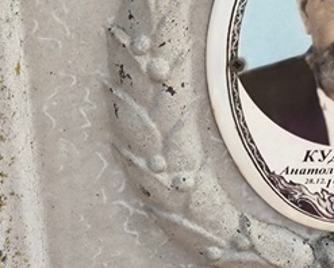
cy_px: 273
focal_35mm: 158
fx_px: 1563
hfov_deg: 12.0
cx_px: 347
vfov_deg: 9.7
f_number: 1.7
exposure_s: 1/309
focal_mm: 4.71
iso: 50
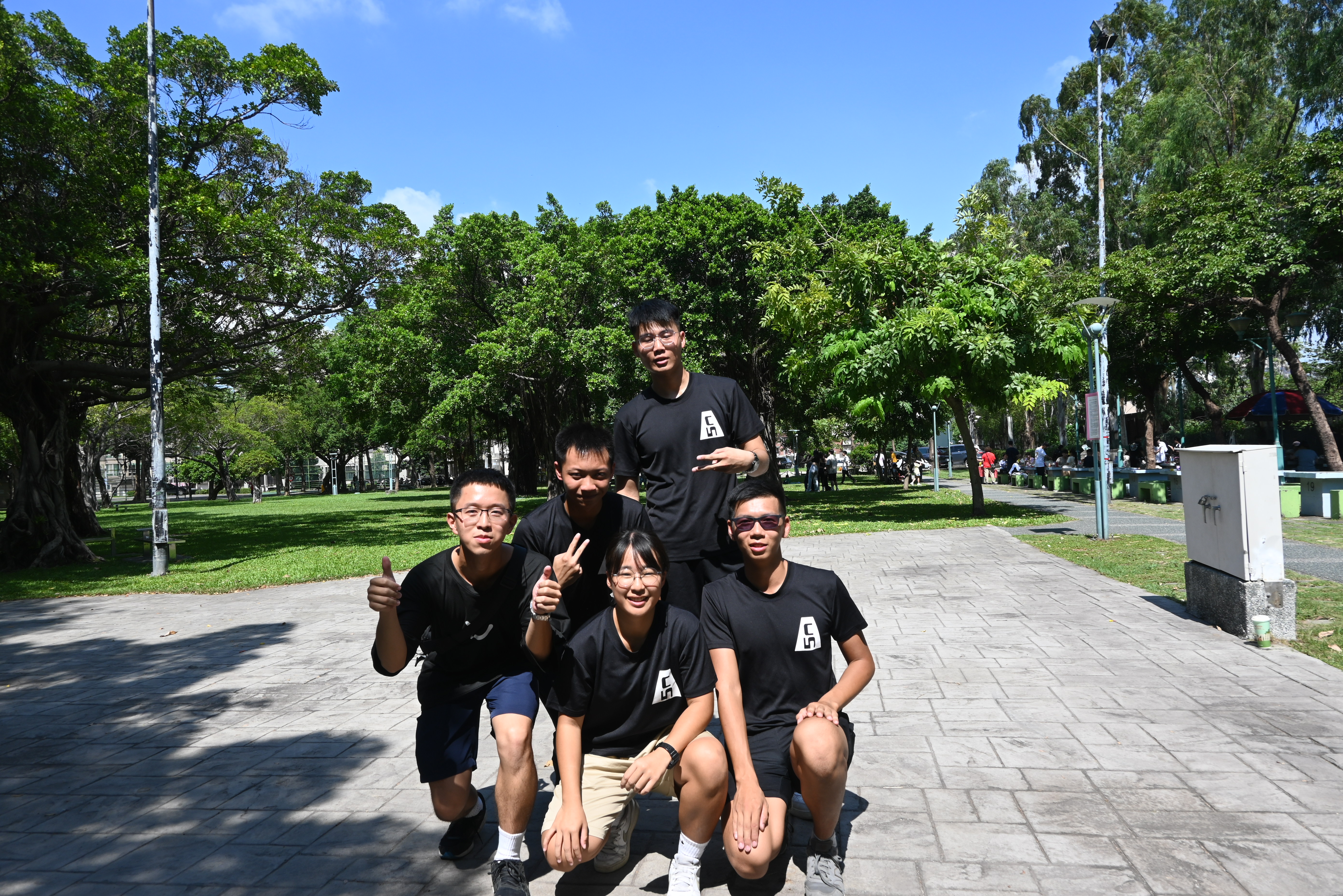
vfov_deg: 53.1
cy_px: 448
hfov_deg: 73.7
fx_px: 895
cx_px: 672
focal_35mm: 24
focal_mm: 16
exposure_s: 1/320
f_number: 6.3
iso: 100
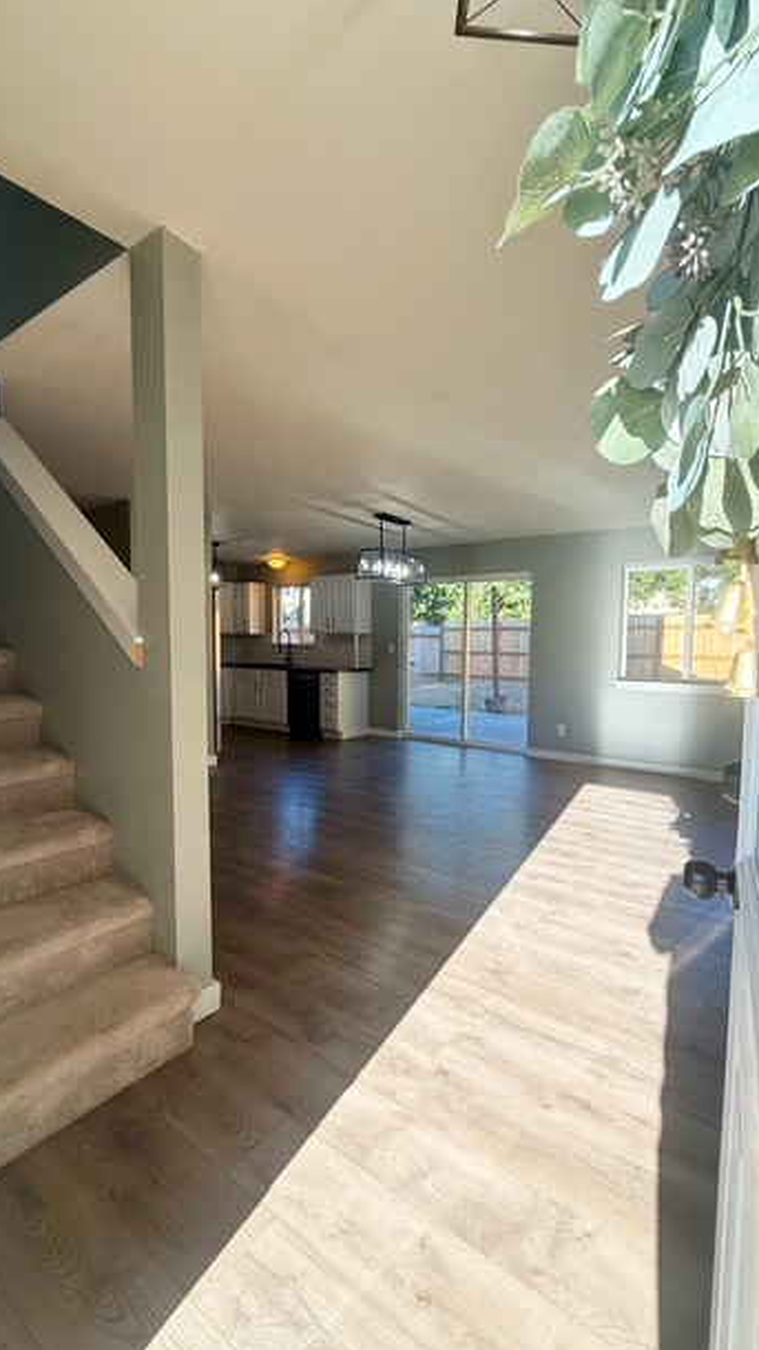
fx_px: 573
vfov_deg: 99.4
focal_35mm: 16
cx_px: 414
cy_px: 688
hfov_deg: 66.9
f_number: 2.2
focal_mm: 2.22
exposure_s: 1/145
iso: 50
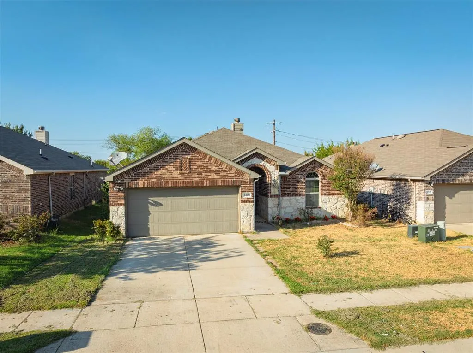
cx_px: 236
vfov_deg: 56.7
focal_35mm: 24
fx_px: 328
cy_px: 176
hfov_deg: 71.6
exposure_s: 1/320
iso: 100
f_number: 7.1
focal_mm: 12.29
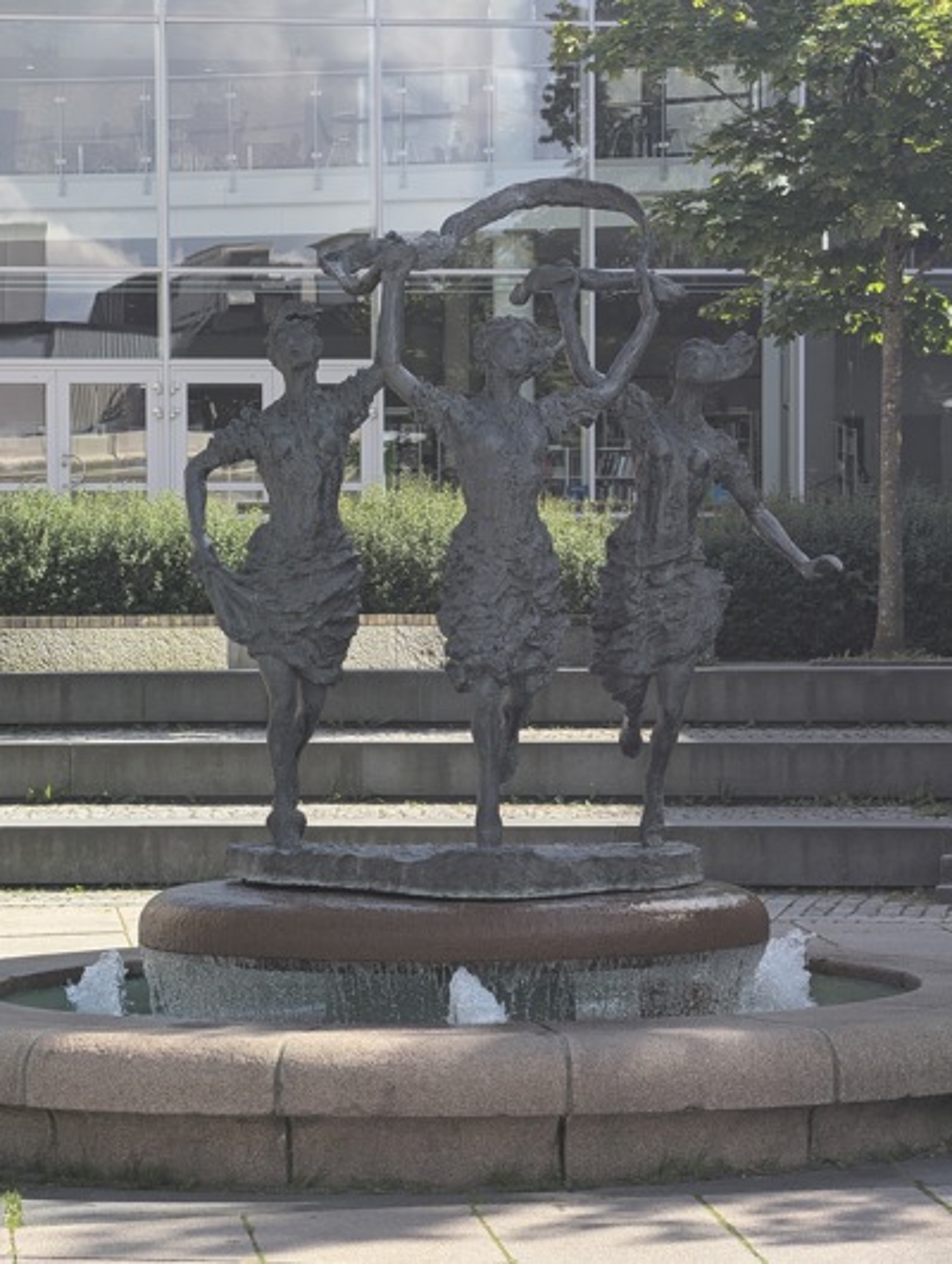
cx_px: 476
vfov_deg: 17.9
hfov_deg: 13.5
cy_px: 632
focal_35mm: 110
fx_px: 4022
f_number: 2.8
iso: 63
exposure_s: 1/571
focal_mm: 17.91
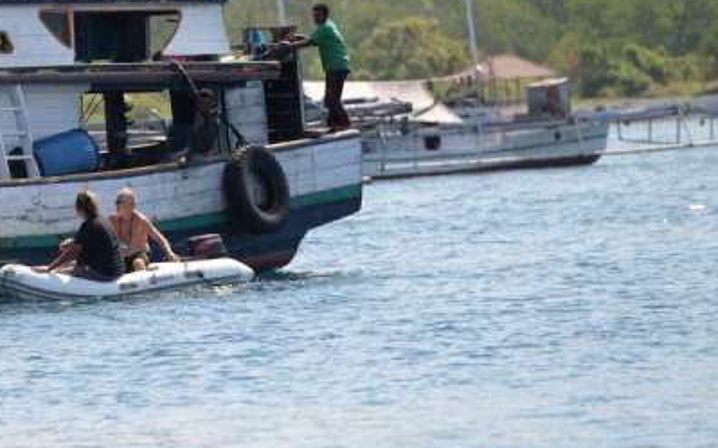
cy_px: 110
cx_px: 31
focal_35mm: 409
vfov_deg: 3.2
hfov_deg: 5.1
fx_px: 8000
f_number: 3.5
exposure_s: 1/800
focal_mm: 200
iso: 100
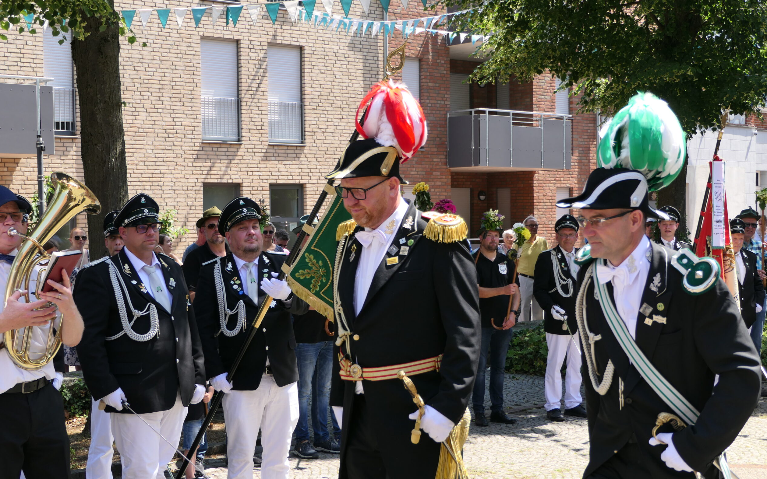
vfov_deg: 22.7
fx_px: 1192
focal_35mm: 57
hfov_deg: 35.7
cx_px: 384
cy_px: 254
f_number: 4
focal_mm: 20.3
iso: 125
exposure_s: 1/320
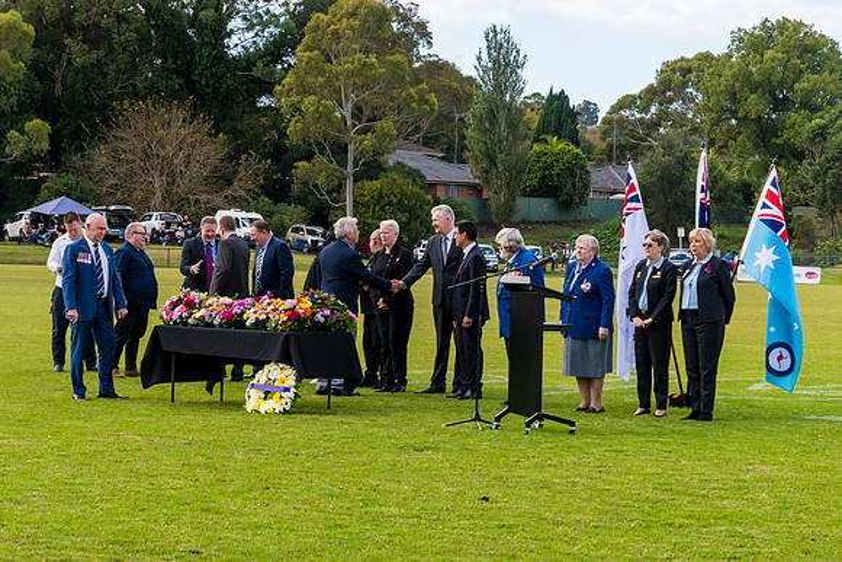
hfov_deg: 21.1
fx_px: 2258
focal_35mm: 97
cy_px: 302
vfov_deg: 14.2
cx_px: 509
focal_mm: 52
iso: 400
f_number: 9
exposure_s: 1/400
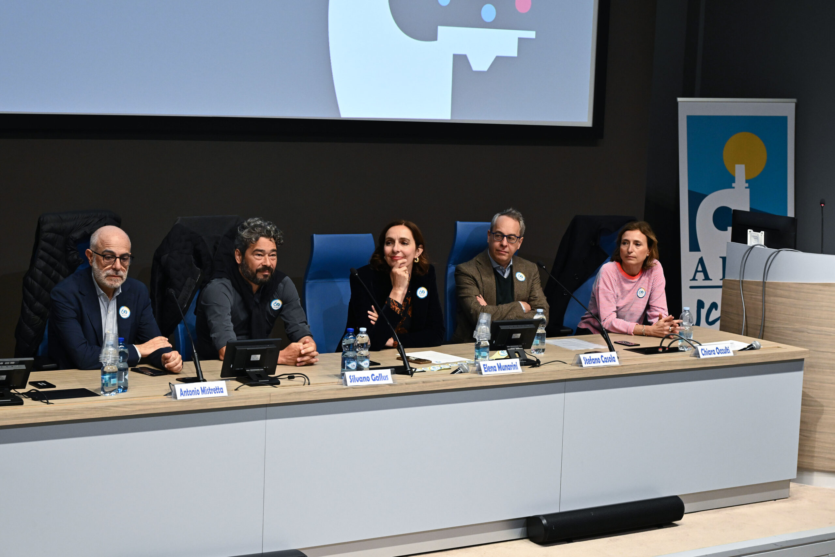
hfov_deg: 32.9
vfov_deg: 22.3
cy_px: 278
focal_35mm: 61
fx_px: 1415
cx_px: 418
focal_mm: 61
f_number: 5.6
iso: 1600
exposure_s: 1/100
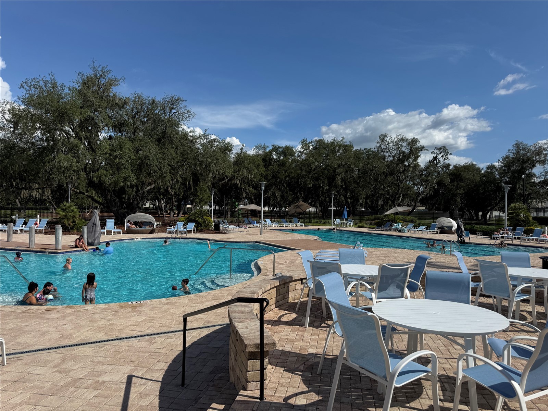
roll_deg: -1.6
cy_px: 206
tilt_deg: -0.6
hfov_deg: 71.6
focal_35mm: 24
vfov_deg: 56.8
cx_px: 274
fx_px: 380
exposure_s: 1/9009
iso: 80
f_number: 1.78
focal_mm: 6.76
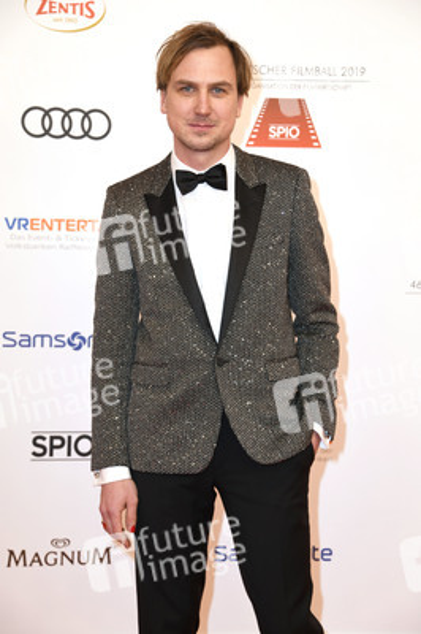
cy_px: 317
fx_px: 1581
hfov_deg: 15.2
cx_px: 210
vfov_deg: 22.6
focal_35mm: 90
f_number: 6.3
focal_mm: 90
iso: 250
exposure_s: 1/125
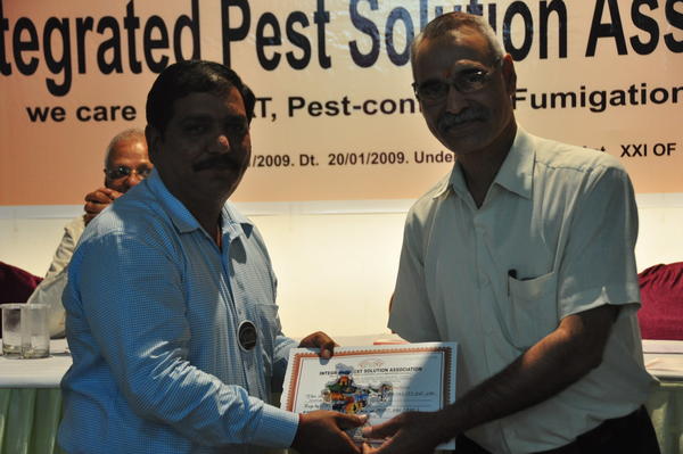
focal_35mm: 84
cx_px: 342
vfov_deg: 16.2
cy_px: 227
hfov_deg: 24.2
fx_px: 1592
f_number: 5
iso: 800
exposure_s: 1/50
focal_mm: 56
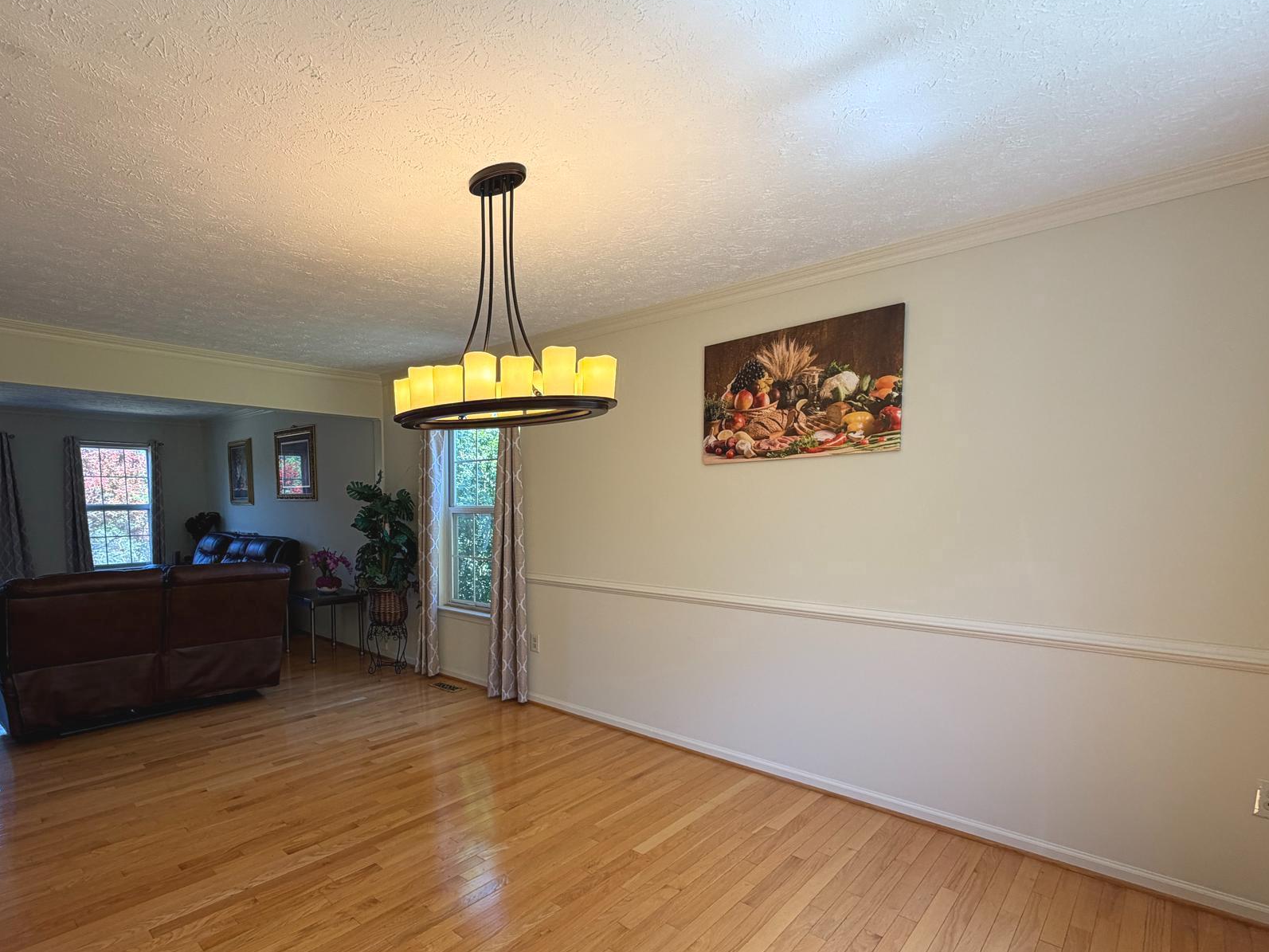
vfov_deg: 70.8
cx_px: 496
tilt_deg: -5.7
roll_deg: +0.3
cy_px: 574
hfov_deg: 86.4
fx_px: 660
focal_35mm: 18
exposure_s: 1/120
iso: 80
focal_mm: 2.22
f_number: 2.2
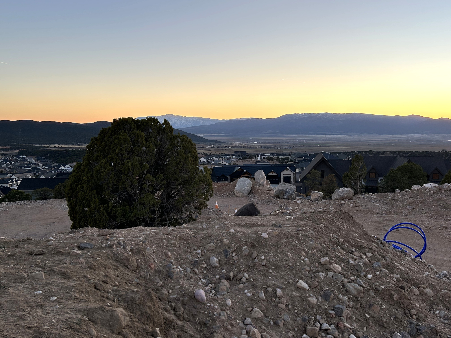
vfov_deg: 39.7
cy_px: 169
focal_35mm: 36
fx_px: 469
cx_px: 226
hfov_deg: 51.4
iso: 50
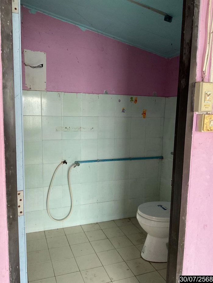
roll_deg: -1.0
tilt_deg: -6.9
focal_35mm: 29
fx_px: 238
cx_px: 106
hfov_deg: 48.2
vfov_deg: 61.7
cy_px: 142
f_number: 1.8
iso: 200
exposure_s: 1/60
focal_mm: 3
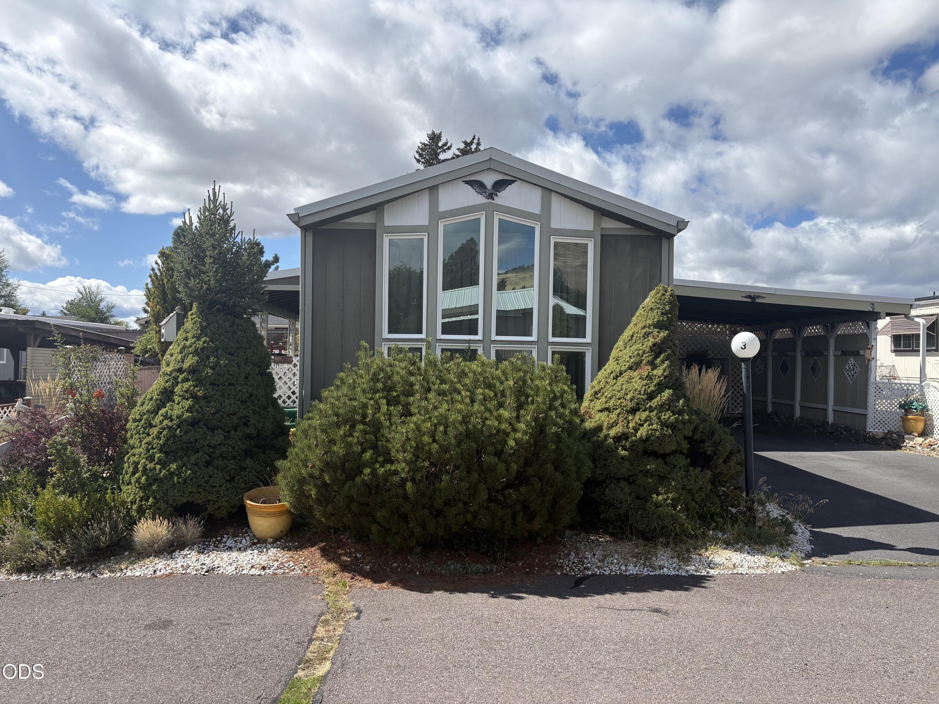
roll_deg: -0.5
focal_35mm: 26
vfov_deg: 53.1
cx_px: 470
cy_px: 352
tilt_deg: +1.4
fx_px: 705
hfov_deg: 67.3
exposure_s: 1/3623
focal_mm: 5.96
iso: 50
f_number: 1.6
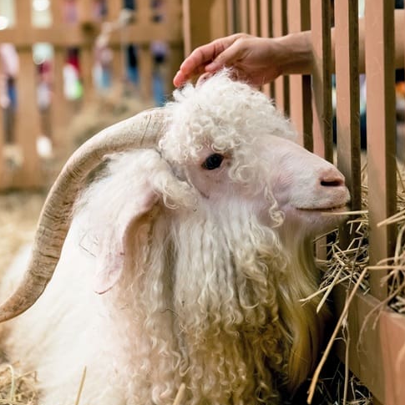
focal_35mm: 67
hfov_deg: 25.7
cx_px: 212
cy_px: 205
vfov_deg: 25.7
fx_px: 887
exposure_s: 1/200
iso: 4000
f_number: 2.8
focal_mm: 51
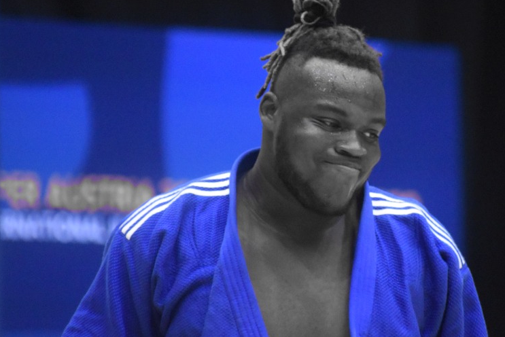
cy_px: 185
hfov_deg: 3.3
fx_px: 8700
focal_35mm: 620
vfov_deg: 2.2
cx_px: 334
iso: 6400
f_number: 6.3
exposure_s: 1/250
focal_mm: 300
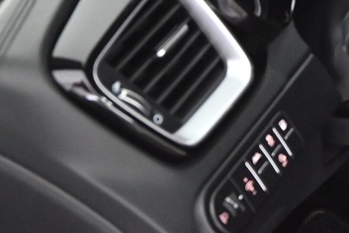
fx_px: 1067
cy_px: 53
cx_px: 747
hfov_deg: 14.5
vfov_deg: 12.4
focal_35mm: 110
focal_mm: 24
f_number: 4
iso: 5600
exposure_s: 1/60
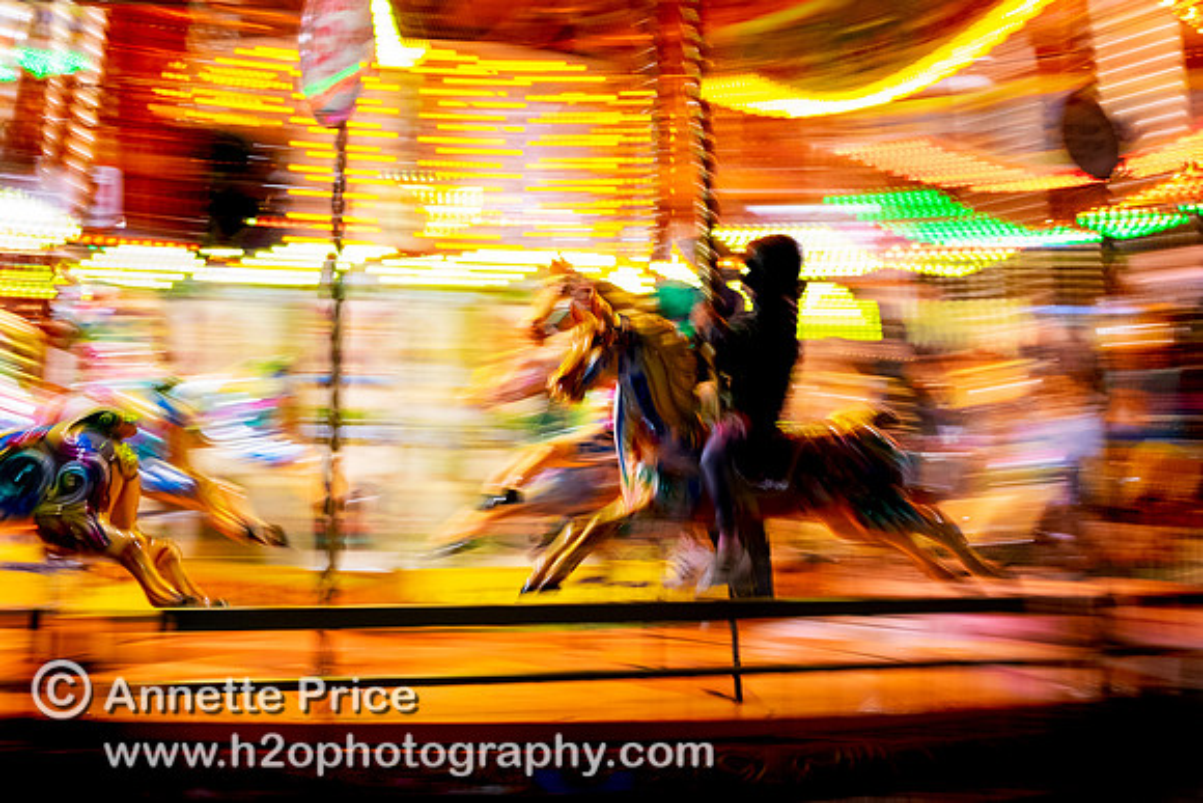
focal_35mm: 42
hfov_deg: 46.4
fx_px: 1404
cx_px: 602
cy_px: 402
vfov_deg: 31.9
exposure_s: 1/8
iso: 1250
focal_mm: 27.7
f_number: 5
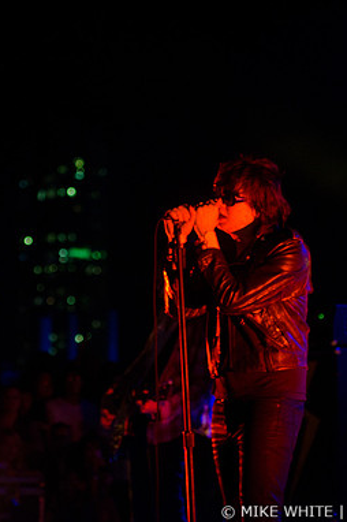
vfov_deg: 14.6
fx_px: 2042
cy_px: 261
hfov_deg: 9.7
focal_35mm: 141
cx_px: 127
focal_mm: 62
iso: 2000
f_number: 2.8
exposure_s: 1/80
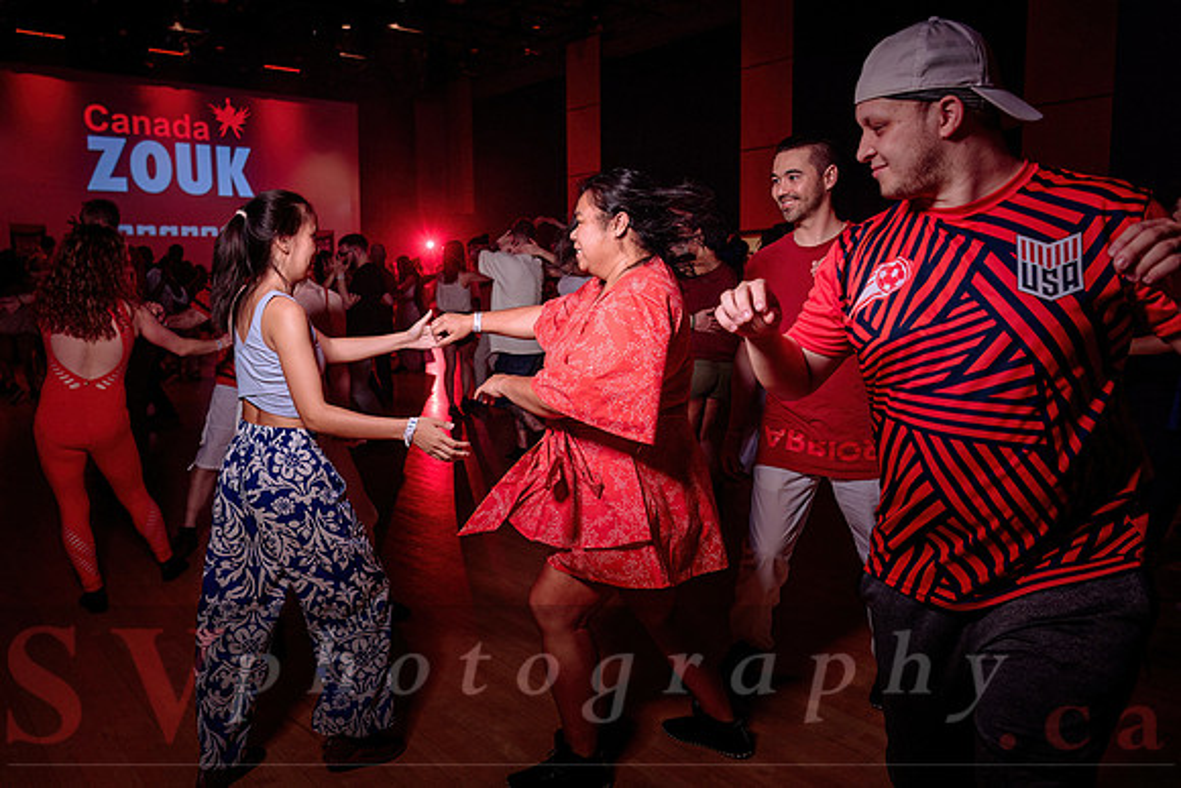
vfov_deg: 49.3
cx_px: 538
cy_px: 359
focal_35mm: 26
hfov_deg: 68.9
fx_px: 858
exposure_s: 1/80
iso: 1000
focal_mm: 24
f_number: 3.2
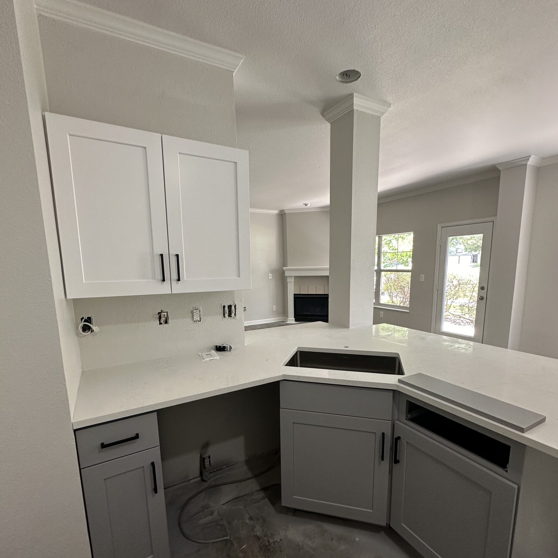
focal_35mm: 17
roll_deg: +0.2
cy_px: 314
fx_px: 310
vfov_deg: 83.6
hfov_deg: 84.0
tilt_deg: -10.7
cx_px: 284
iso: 160
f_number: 2.2
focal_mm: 2.22
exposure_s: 1/60
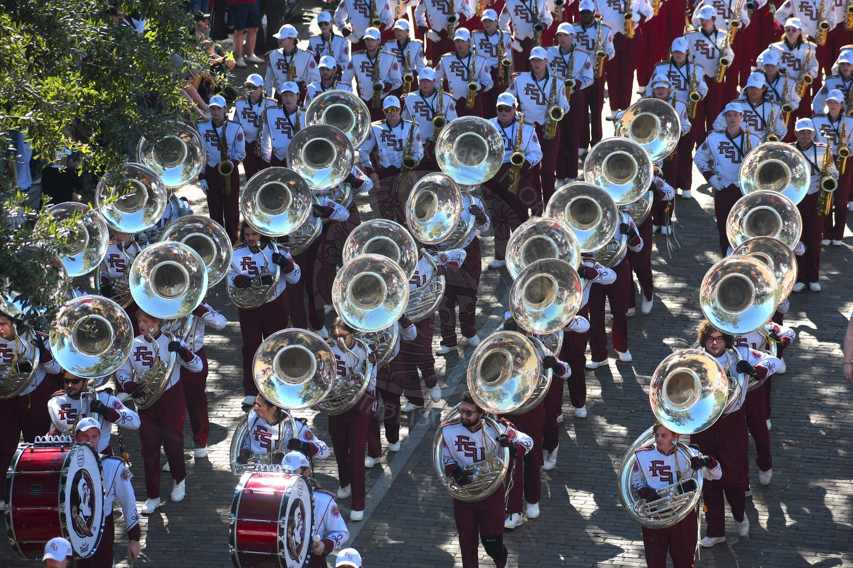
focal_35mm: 168
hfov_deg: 12.2
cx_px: 426
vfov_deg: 8.2
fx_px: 3980
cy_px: 284
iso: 100
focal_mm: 112
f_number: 4.8
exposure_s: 1/320
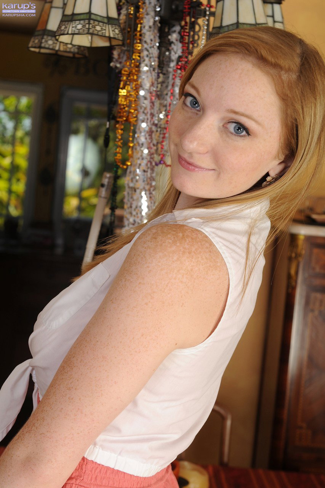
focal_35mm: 78
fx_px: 1056
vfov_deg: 26.0
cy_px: 244
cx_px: 162
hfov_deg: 17.5
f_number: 5.6
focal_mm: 52
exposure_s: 1/250
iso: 125
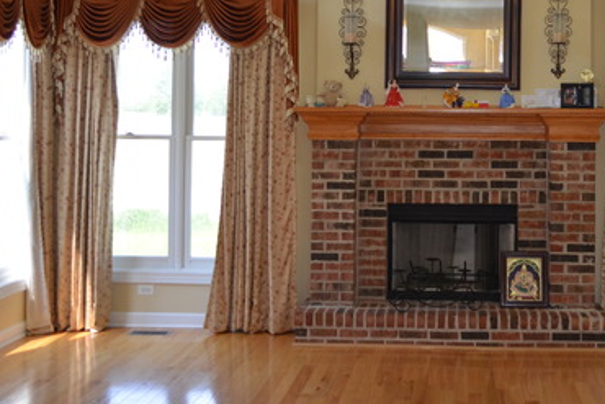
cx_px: 427
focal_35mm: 57
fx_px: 958
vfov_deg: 23.4
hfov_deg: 34.5
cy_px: 70
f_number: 4
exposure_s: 1/60
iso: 400
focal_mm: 22
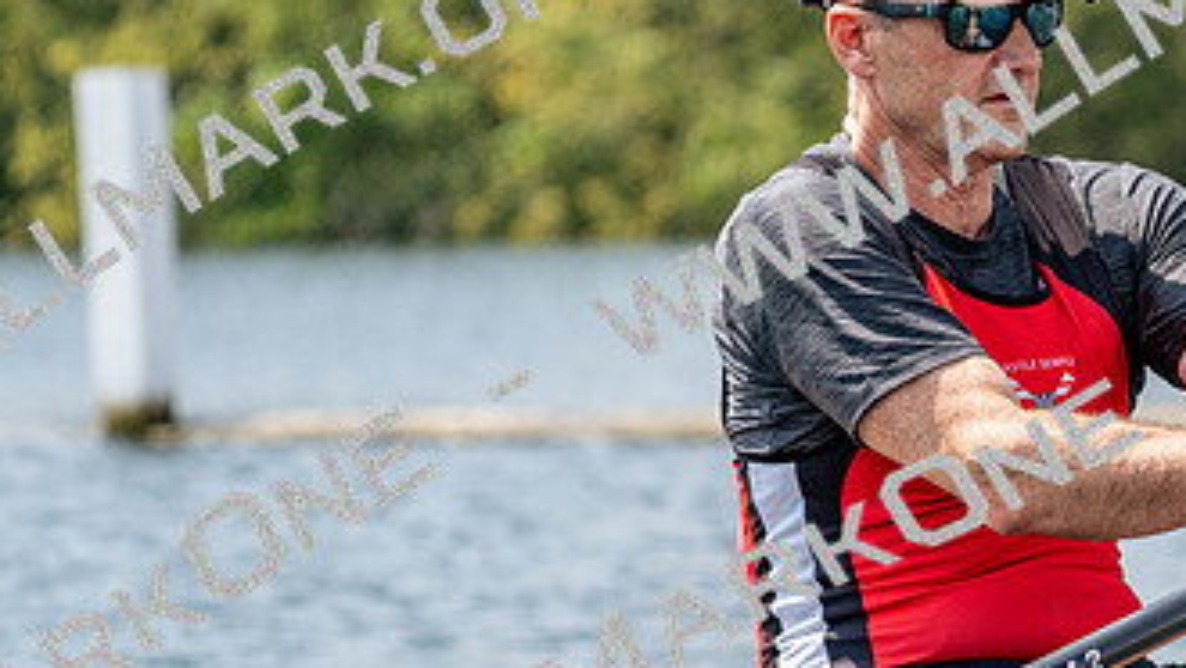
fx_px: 11578
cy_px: 368
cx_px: 1035
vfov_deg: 3.3
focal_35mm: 368
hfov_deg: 5.9
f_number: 5.6
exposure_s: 1/1600
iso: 250
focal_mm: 200
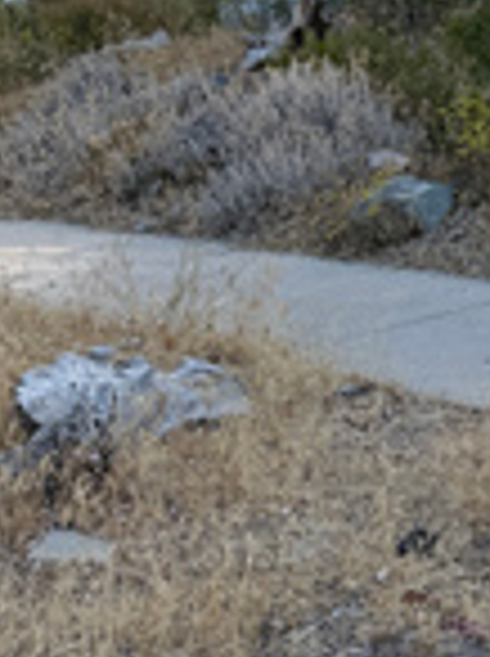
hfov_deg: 16.6
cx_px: 782
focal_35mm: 79
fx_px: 1495
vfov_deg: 23.2
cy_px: -68
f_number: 1.78
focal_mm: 6.76
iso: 100
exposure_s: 1/3759
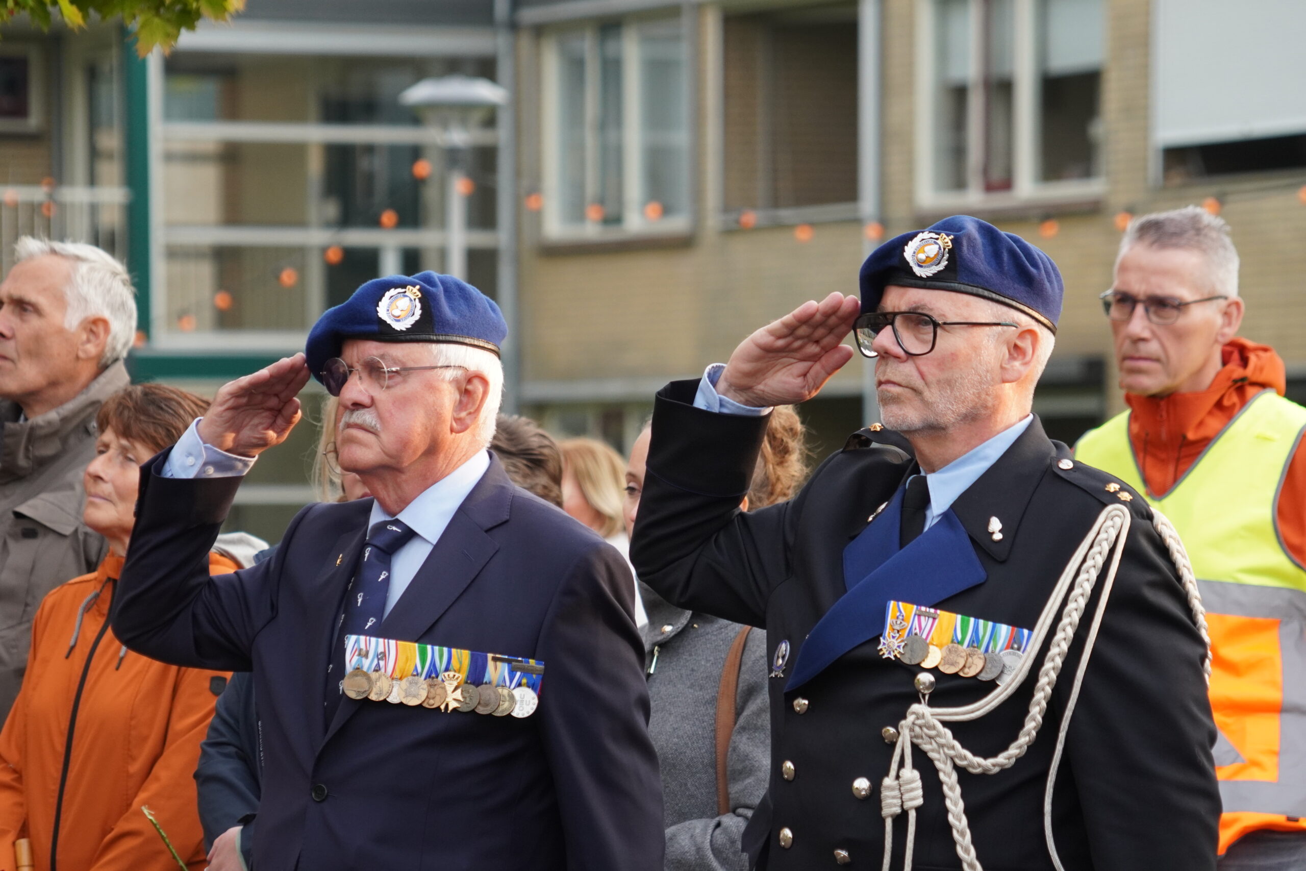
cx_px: 653
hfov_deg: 8.1
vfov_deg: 5.4
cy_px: 436
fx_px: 9196
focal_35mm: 254
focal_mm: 169
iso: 1000
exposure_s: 1/320
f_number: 6.3
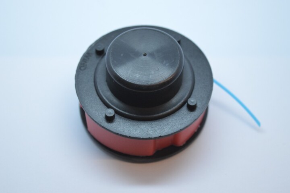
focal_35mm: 72
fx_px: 580
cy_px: 96
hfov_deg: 28.1
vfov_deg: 18.9
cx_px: 145
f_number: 5.3
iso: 400
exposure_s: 1/50
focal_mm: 48
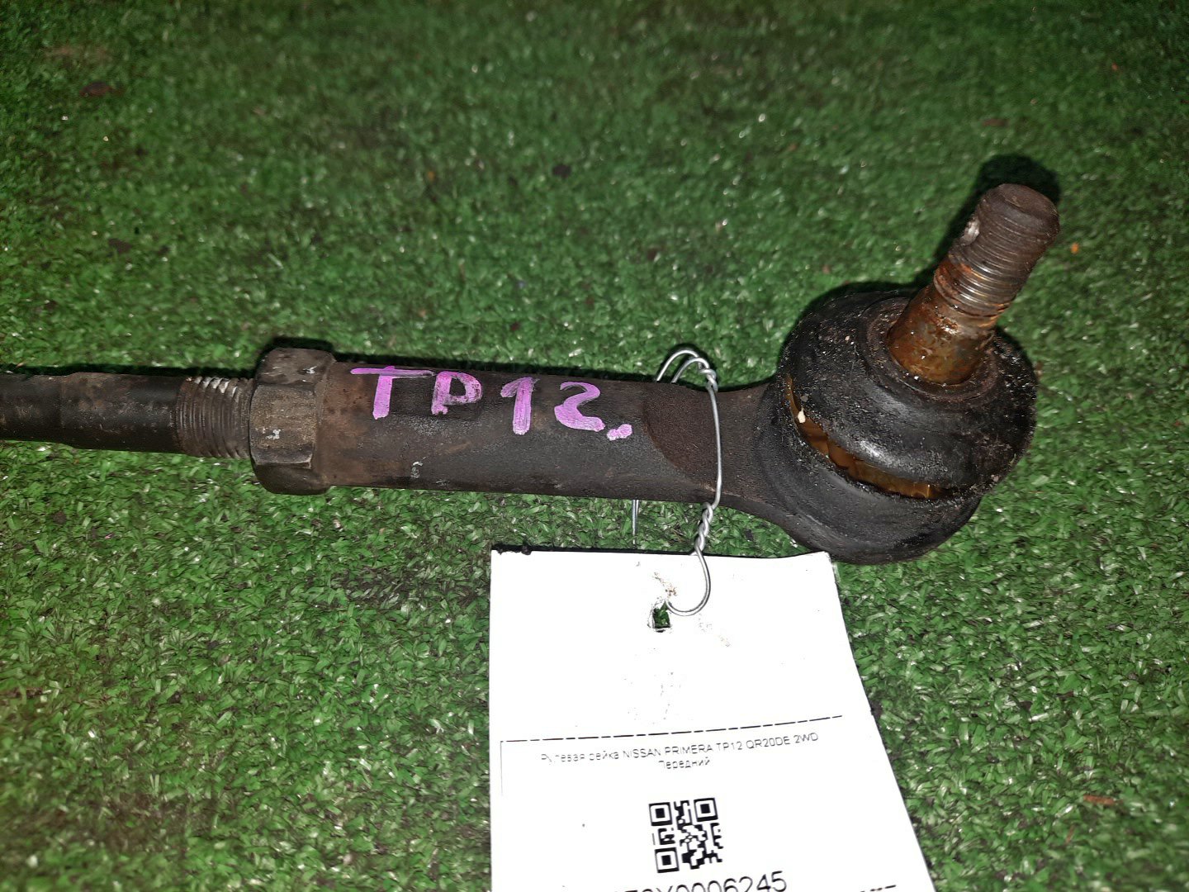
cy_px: 446
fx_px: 859
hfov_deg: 69.4
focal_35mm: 25
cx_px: 594
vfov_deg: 54.9
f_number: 2
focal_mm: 4.6
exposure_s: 1/50
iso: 318
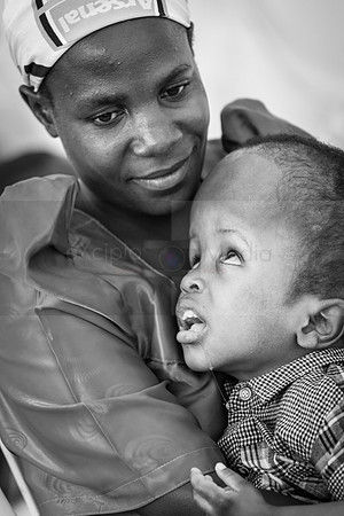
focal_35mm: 200
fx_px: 2866
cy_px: 258
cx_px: 172
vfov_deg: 10.3
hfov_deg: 6.9
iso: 1000
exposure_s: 1/200
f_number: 4
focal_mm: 200
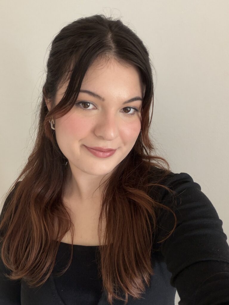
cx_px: 114
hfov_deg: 46.8
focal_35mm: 30
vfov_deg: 60.0
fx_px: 265
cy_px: 152
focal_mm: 2.71
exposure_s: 1/60
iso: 160
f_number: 1.9
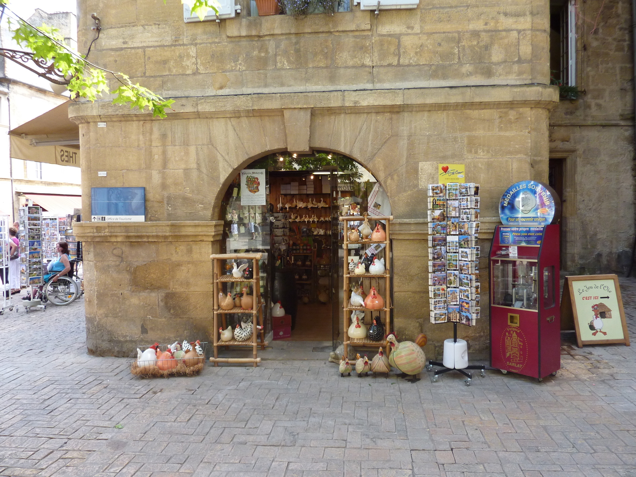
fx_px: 459
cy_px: 238
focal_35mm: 25
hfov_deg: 69.4
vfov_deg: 54.9
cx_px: 318
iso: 160
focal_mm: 4.1
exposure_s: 1/125
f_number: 3.3
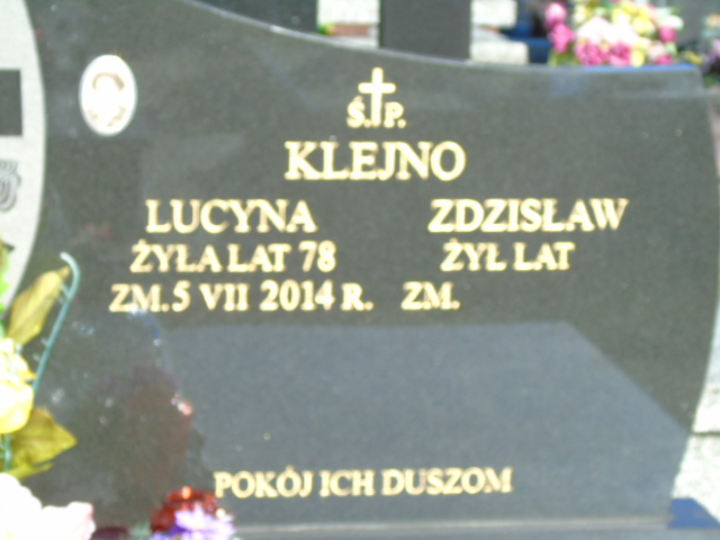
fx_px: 2246
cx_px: 360
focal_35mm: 108
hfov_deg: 18.2
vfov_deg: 13.7
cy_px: 270
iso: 80
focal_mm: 19
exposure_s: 1/200
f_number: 4.4
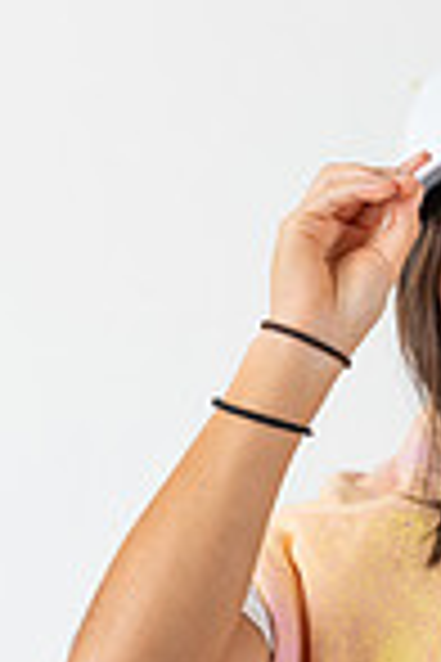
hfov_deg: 6.3
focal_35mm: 215
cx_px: 634
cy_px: 784
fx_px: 3950
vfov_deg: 9.4
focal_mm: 70
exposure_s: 1/200
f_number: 7.1
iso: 64
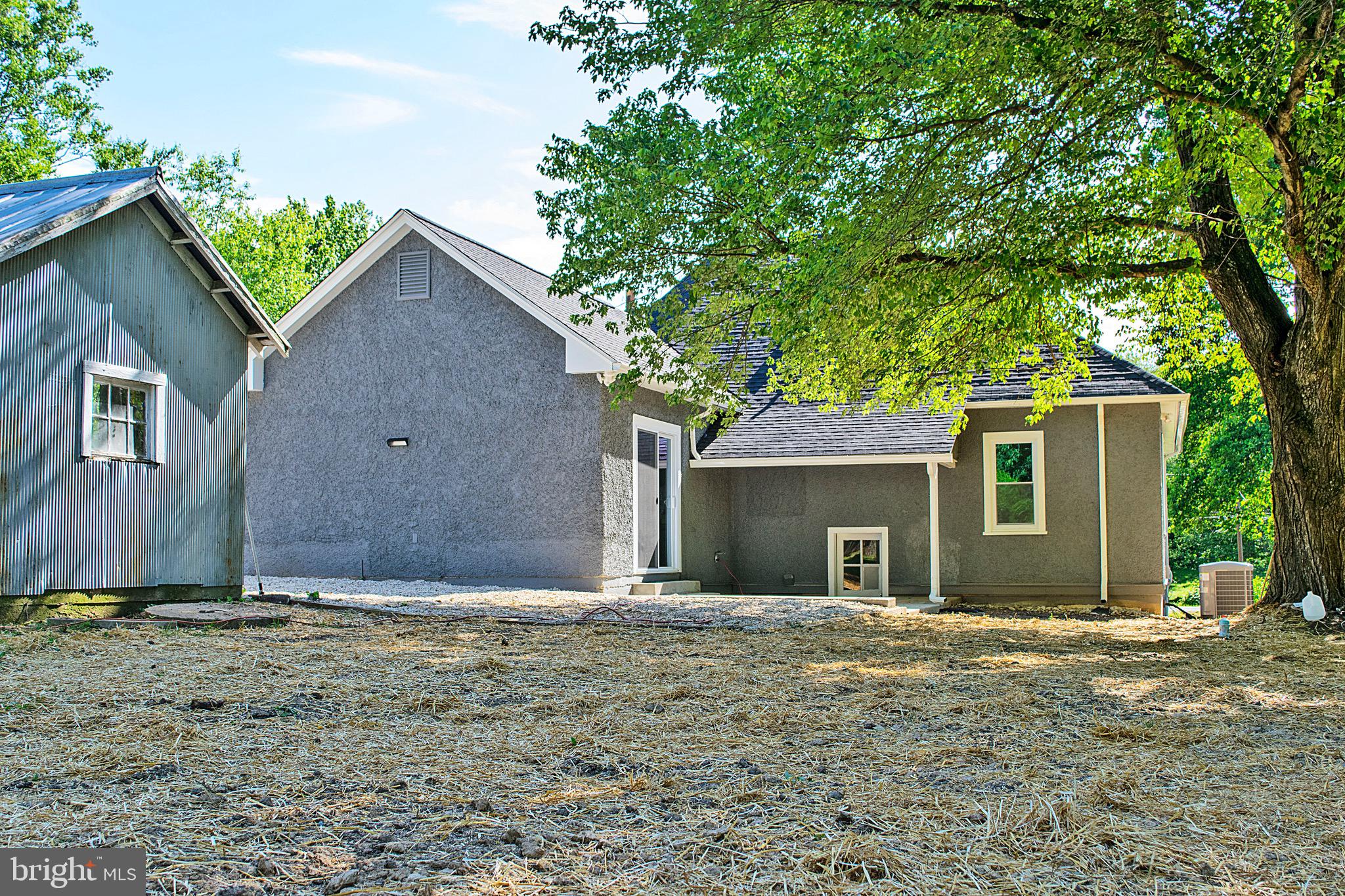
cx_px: 672
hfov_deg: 51.3
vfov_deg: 35.5
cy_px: 448
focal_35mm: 38
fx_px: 1401
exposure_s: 1/250
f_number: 8
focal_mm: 25
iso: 200
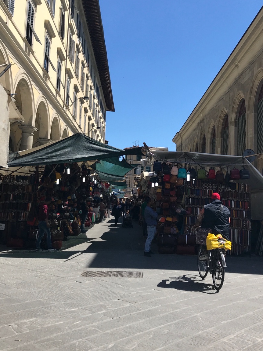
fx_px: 395
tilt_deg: +7.5
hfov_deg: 36.8
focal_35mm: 39
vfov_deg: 47.8
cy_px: 158
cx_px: 136
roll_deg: -2.1
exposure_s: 1/2283
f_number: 1.8
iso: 20
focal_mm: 3.99
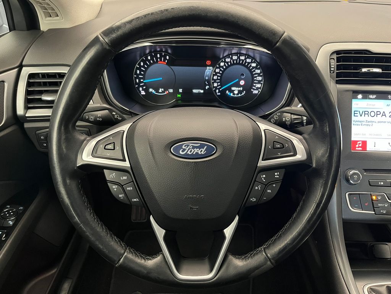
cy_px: 147
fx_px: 294
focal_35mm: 26
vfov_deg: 53.1
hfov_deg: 67.3
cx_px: 196
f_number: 1.6
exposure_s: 1/48
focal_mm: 5.1
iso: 500
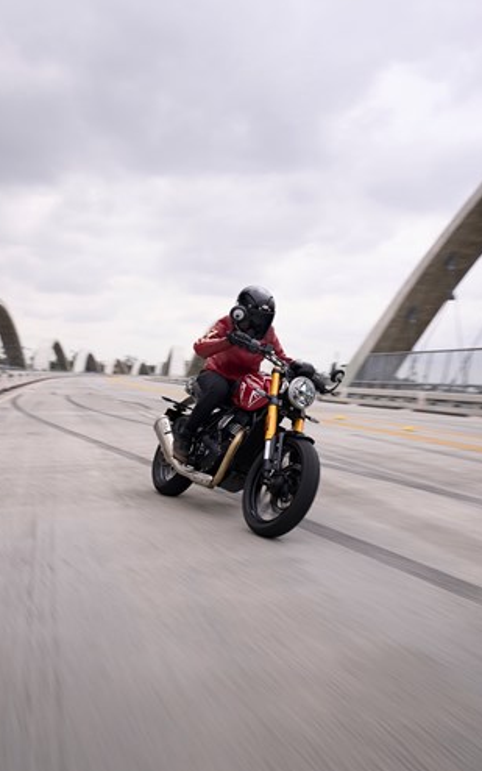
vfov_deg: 58.1
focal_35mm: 33
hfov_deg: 38.3
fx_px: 693
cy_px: 386
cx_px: 249
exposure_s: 1/100
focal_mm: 32
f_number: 5
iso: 100
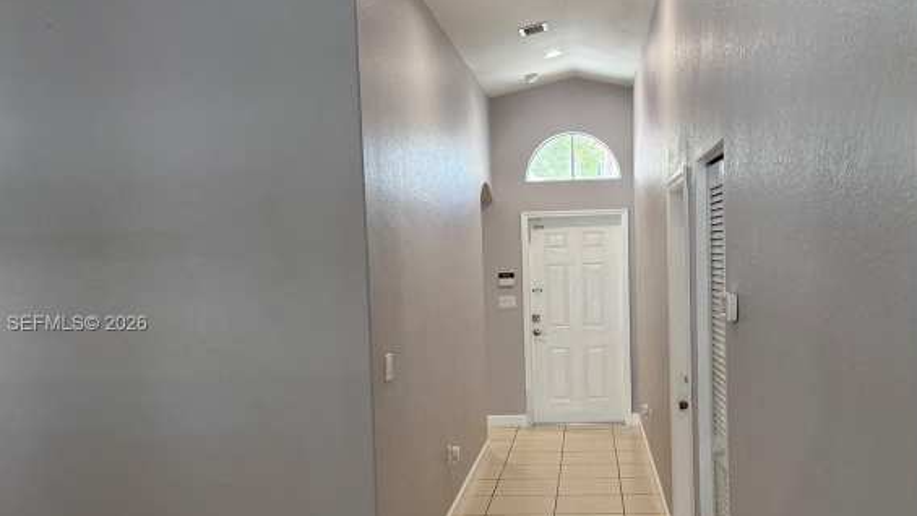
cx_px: 544
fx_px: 900
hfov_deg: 53.7
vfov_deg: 31.9
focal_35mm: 37
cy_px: 325
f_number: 1.78
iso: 160
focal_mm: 6.76
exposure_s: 1/129
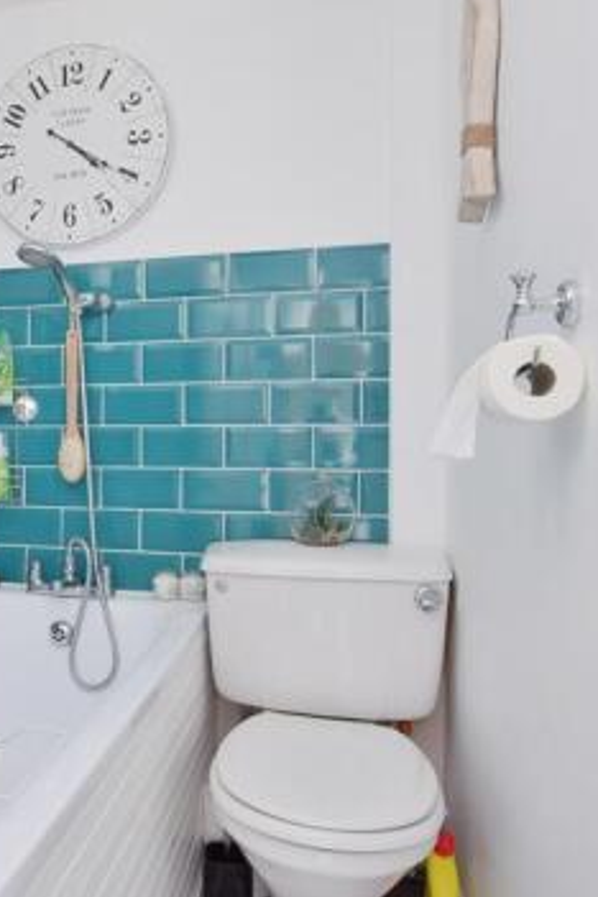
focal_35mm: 28
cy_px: 454
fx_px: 698
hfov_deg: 43.9
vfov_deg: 65.5
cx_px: 107
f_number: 11
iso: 400
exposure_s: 10
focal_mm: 10
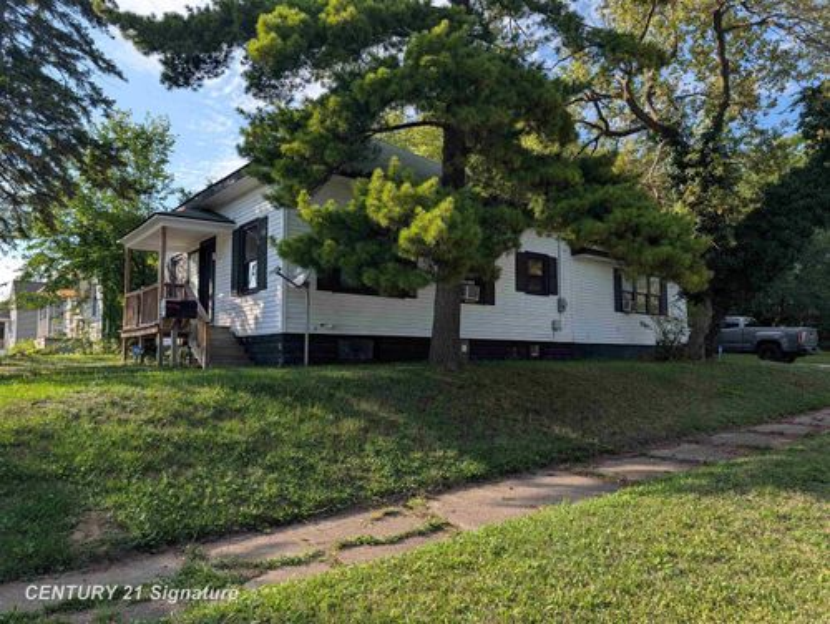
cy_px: 312
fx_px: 576
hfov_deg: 71.5
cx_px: 415
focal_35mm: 24
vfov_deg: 56.9
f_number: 1.68
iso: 25
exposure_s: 1/917
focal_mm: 6.9
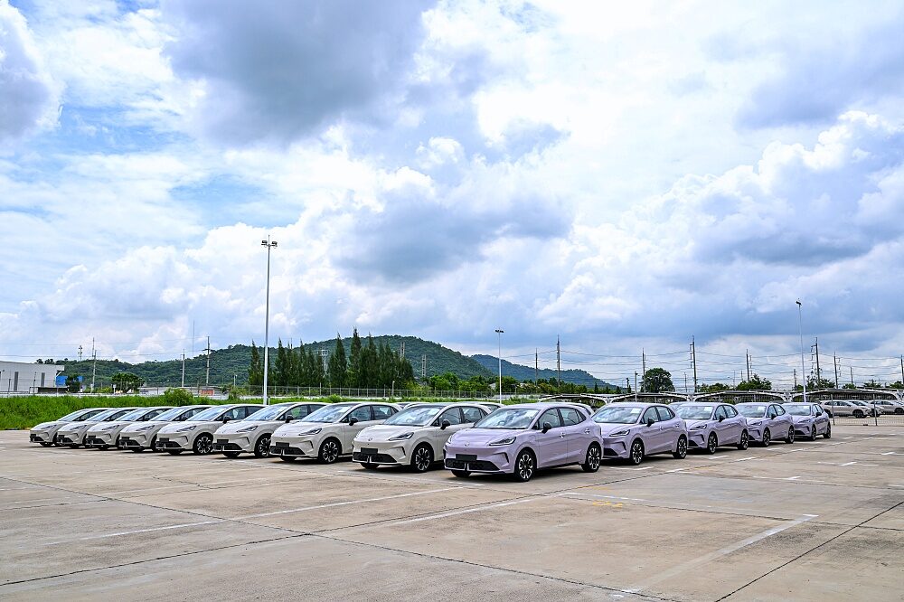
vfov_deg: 44.2
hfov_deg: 62.8
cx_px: 452
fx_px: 740
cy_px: 301
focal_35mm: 30
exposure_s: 1/125
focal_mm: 29.5
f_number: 8
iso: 32
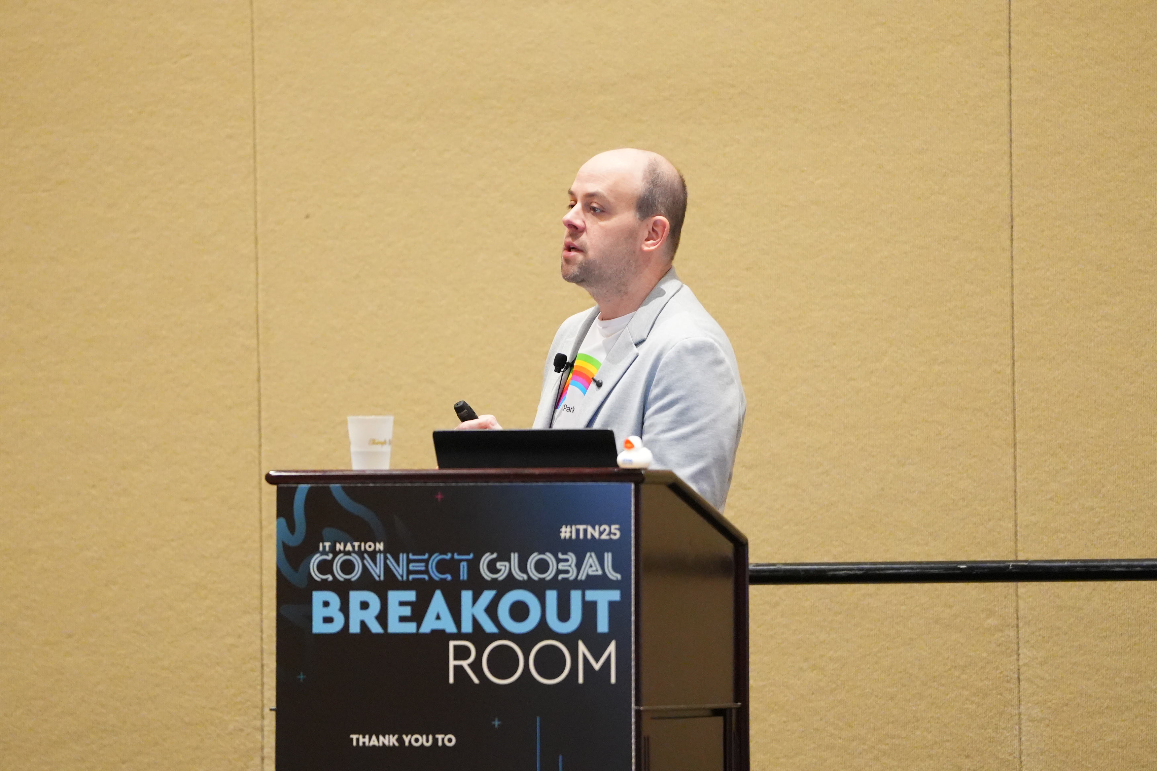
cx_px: 578
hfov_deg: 6.9
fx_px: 9641
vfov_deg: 4.6
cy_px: 386
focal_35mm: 300
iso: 5000
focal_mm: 200
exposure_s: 1/125
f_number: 2.8
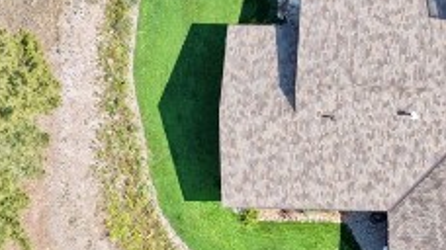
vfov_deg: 8.2
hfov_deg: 14.2
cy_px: 107
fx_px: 1749
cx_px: 481
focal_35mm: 148
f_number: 2.8
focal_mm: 14.45
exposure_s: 1/500
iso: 160
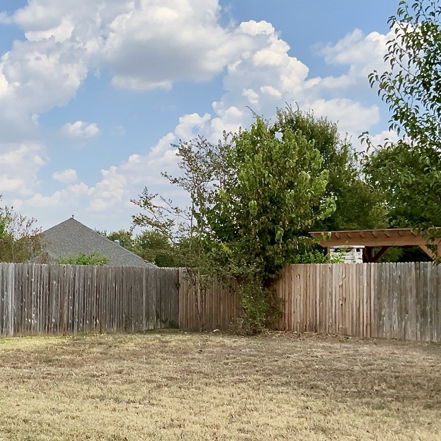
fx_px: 778
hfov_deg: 31.3
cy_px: 254
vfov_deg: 31.6
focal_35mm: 54
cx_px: 135
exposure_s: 1/1912
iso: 25
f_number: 1.8
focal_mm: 3
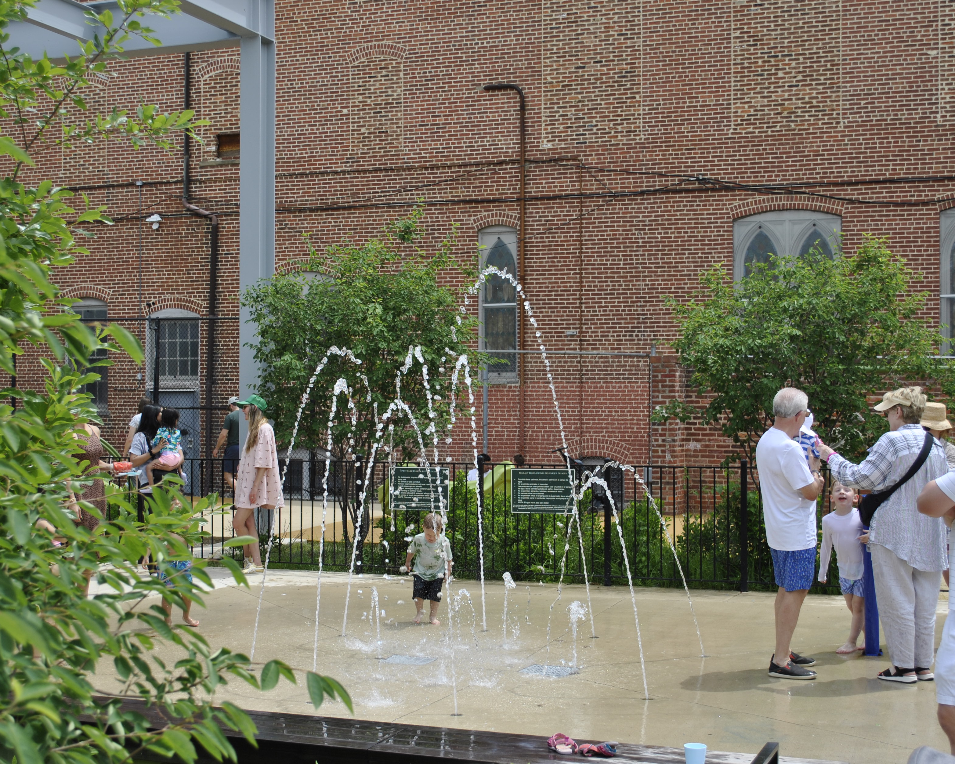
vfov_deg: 29.9
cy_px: 395
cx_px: 458
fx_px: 1430
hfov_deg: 36.9
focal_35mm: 51
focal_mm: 29
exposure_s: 1/500
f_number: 5
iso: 100
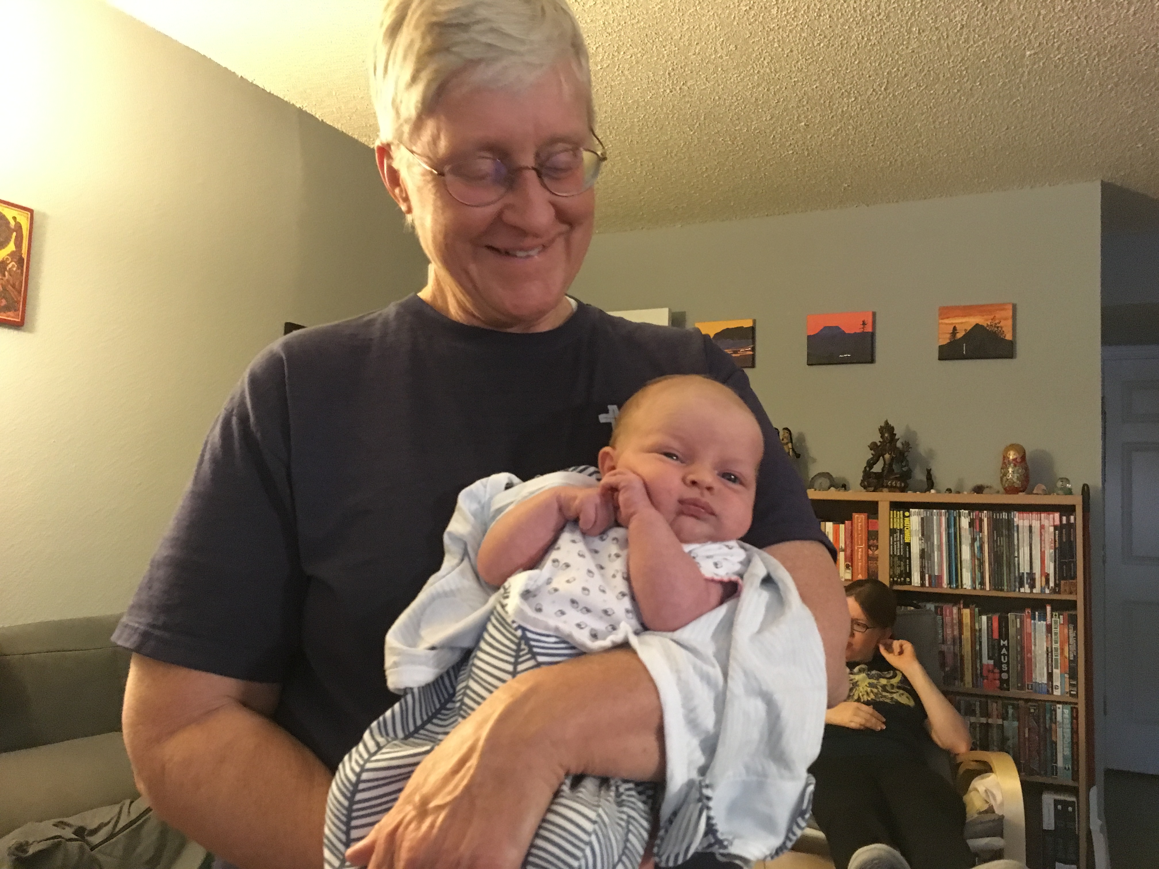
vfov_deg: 48.2
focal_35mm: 29
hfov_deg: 61.7
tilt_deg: +6.4
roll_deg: -2.8
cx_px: 580
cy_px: 434
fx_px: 971
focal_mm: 4.15
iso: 320
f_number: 2.2
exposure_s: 1/15
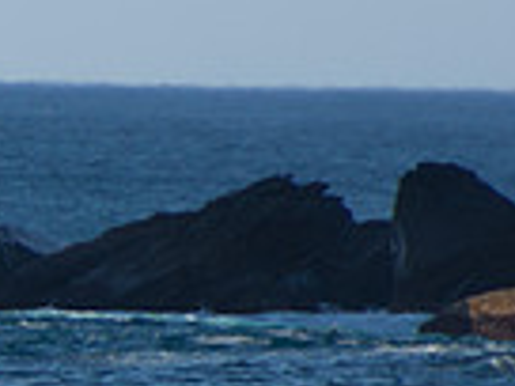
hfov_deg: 0.8
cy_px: 486
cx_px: -564
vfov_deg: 0.6
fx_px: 36614
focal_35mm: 2461
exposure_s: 1/1250
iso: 250
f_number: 5.6
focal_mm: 400
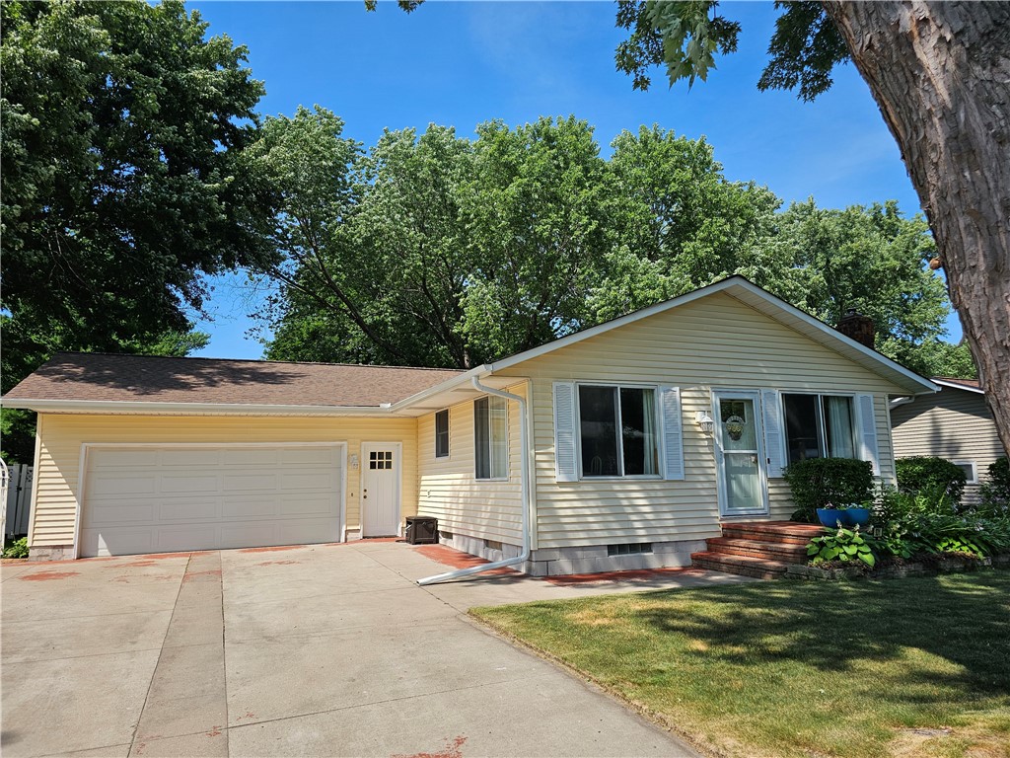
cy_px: 379
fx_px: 671
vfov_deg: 58.9
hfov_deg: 73.9
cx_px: 505
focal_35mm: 23
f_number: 1.7
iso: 20
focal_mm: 6.3
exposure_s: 1/1145
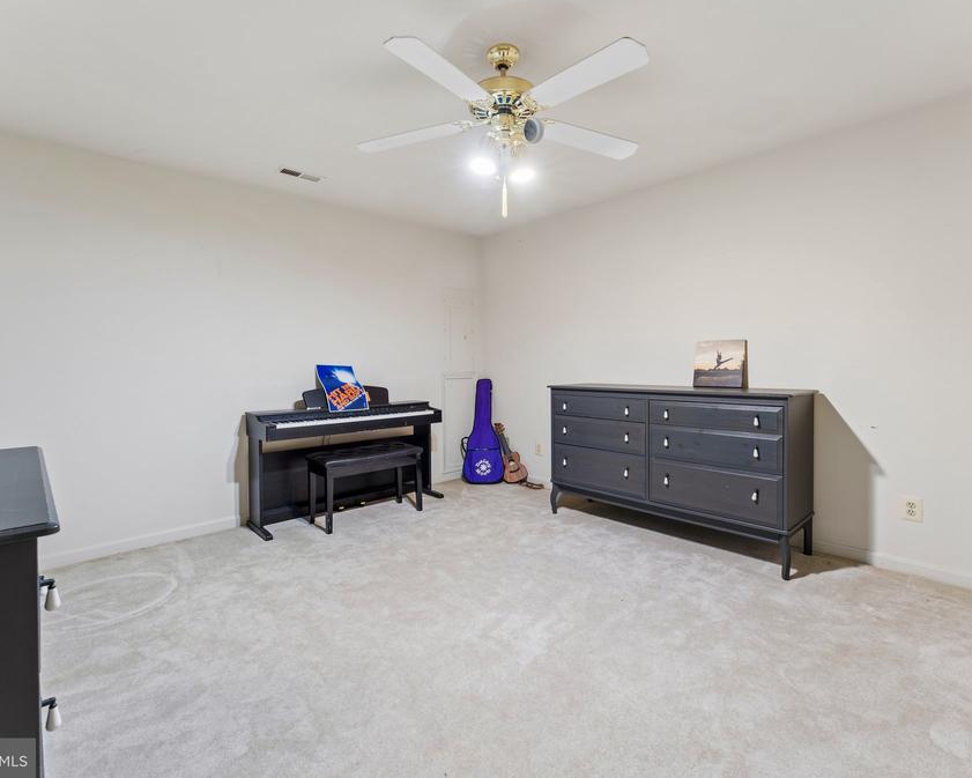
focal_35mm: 16
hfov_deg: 93.1
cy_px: 386
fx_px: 460
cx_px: 499
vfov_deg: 80.4
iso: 100
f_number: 9
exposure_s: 3.2
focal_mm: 14
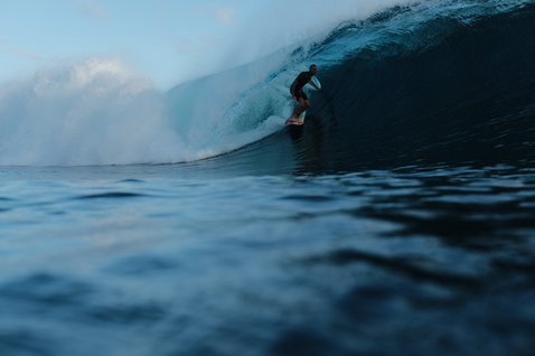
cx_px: 268
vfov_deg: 25.5
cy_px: 178
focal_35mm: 53
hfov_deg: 37.5
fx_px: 787
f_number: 5.6
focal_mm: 35
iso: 400
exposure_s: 1/750
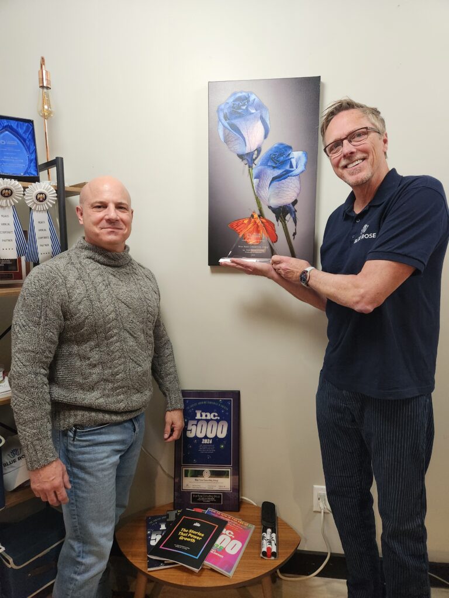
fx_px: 398
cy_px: 299
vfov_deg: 73.9
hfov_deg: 58.9
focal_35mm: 23
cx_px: 224
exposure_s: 1/120
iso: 1000
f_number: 1.8
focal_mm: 5.4
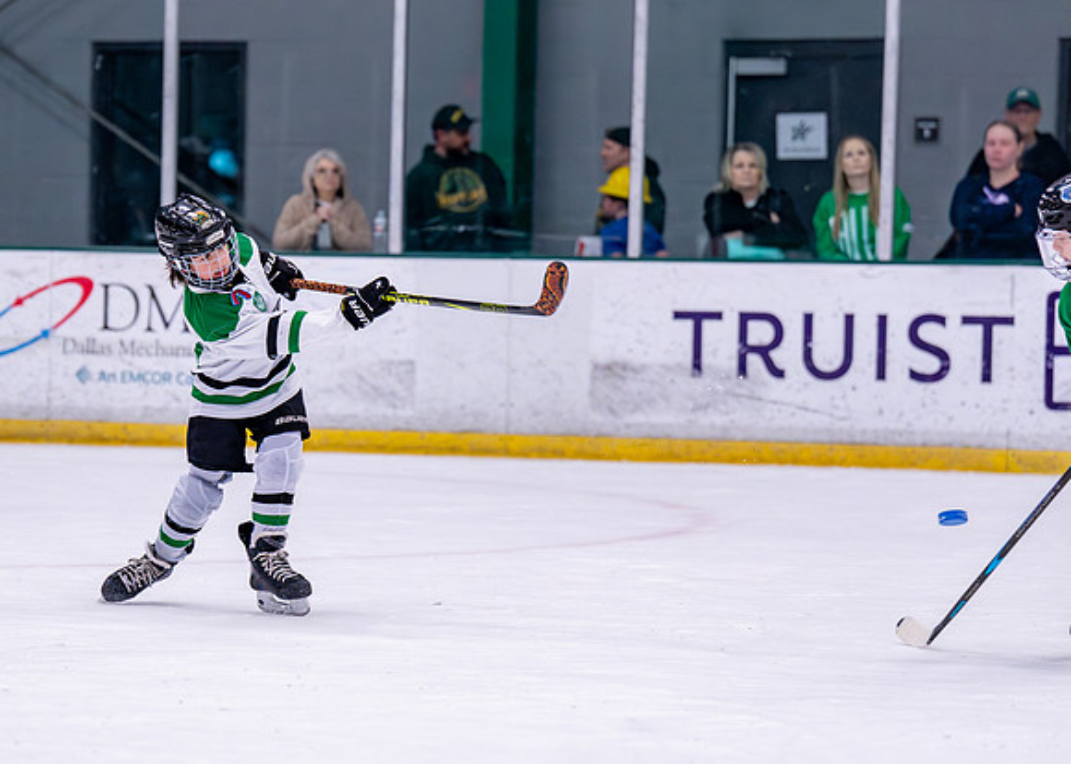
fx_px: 5778
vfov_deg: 7.6
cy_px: 390
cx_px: 268
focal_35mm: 190
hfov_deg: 10.6
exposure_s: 1/1250
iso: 2500
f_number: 2.8
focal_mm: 126
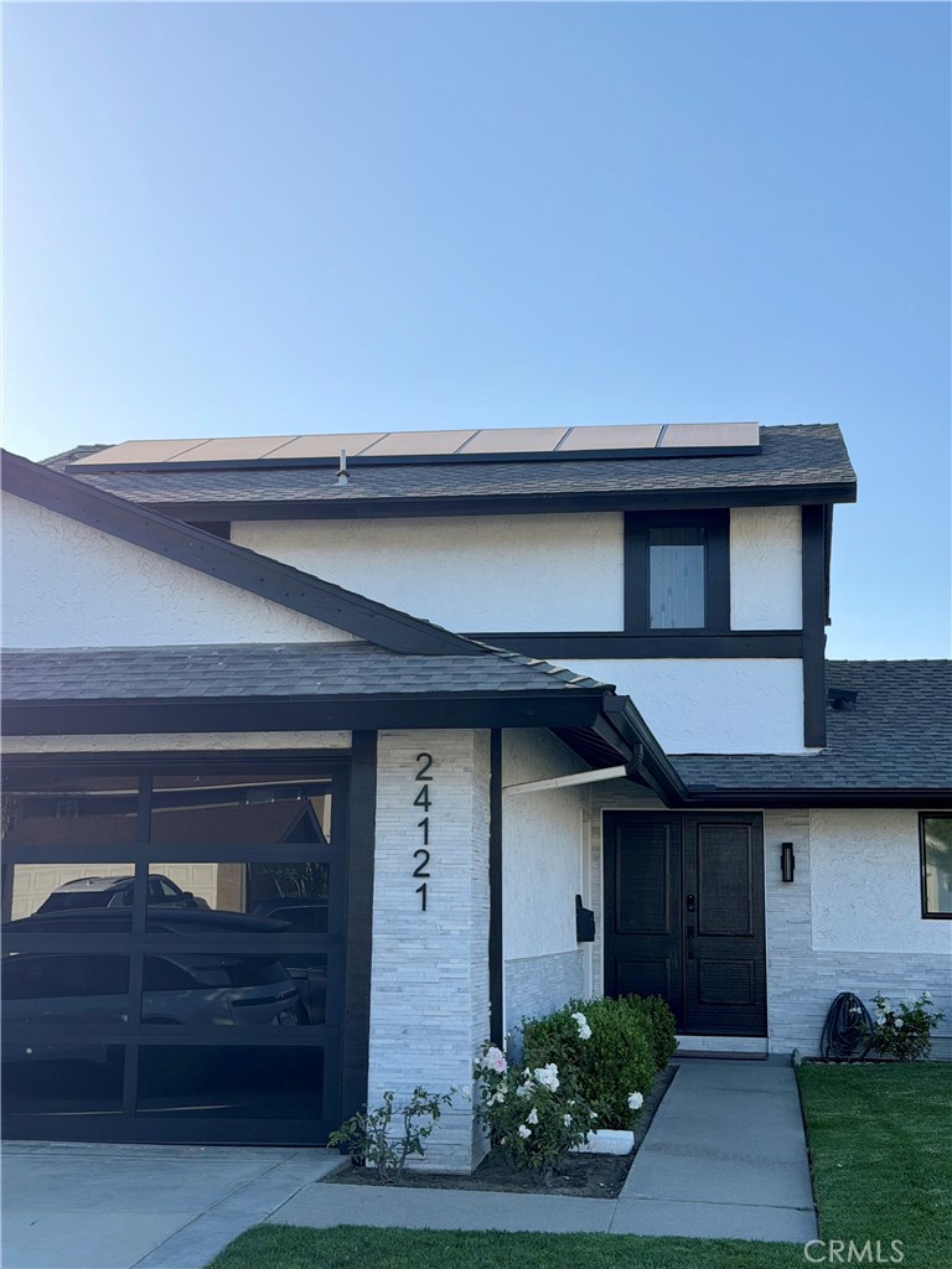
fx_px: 1760
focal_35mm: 48
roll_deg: -0.6
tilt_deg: +8.6
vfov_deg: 39.7
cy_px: 634
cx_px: 476
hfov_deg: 30.3
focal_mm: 6.76
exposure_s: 1/846
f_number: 1.78
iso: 100
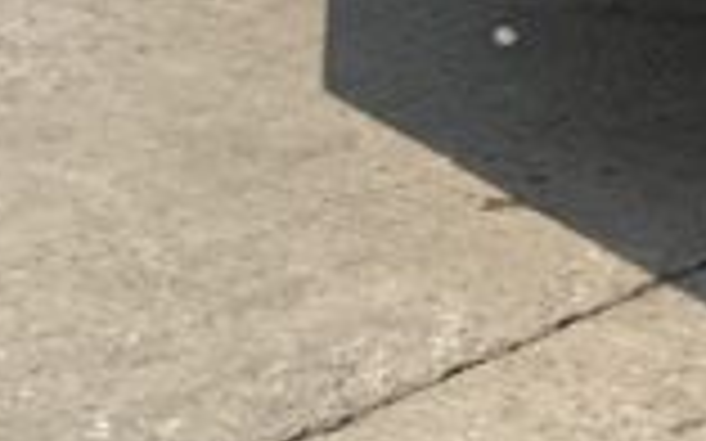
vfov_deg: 5.9
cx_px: 1583
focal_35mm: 200
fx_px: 3847
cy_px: -1102
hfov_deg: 9.5
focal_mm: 3
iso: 16
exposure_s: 1/1730
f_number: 1.8
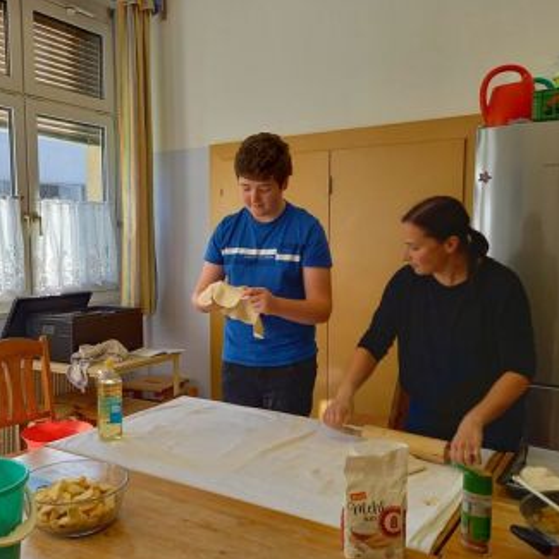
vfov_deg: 48.4
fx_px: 621
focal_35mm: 34
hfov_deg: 47.5
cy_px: 292
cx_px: 179
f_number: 1.8
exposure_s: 1/100
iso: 64
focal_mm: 4.65
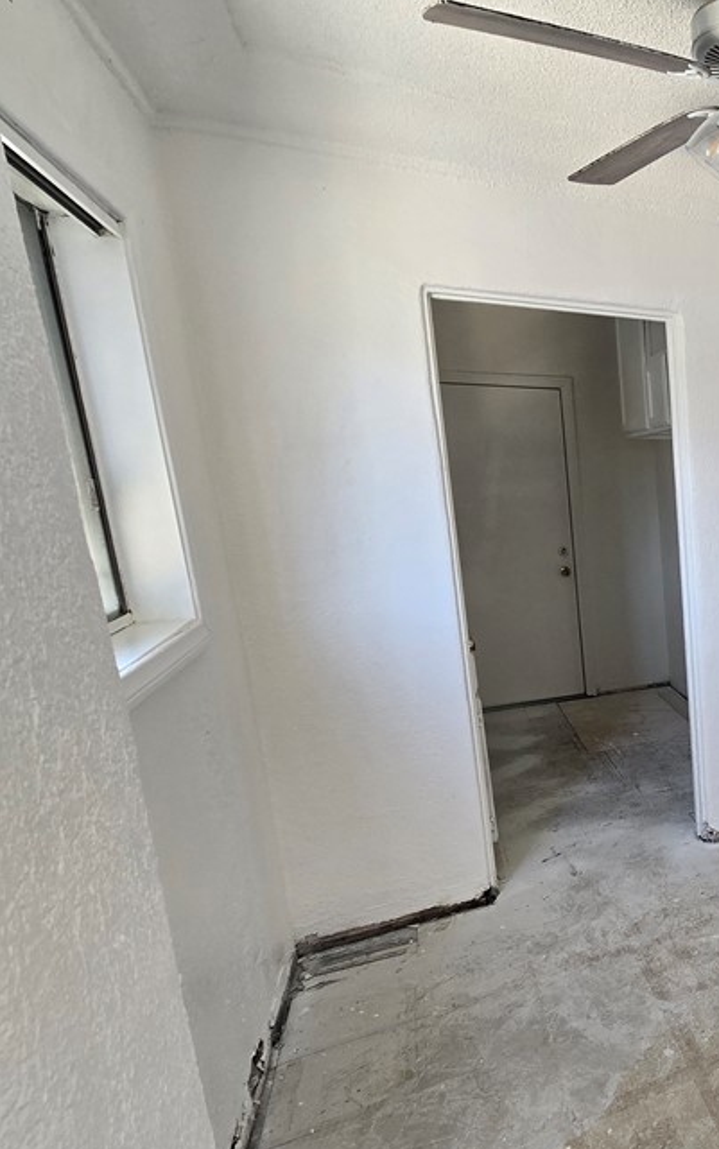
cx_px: 888
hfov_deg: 38.4
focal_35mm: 22
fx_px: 689
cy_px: 629
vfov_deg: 79.4
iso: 125
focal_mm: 2.2
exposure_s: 1/60
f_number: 2.2
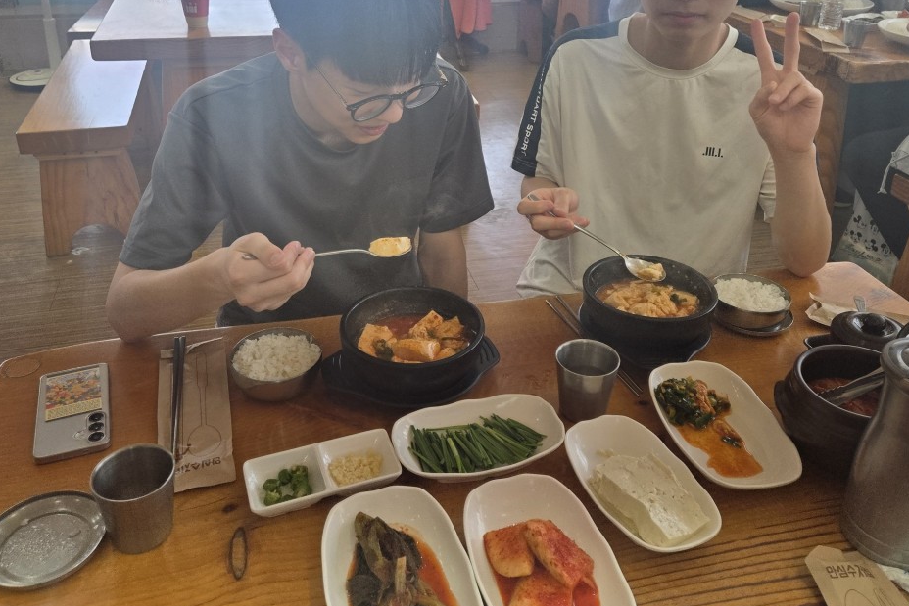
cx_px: 480
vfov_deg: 39.3
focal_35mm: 33
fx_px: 833
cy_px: 182
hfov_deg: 57.2
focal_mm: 5.4
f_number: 1.8
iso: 80
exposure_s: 1/596
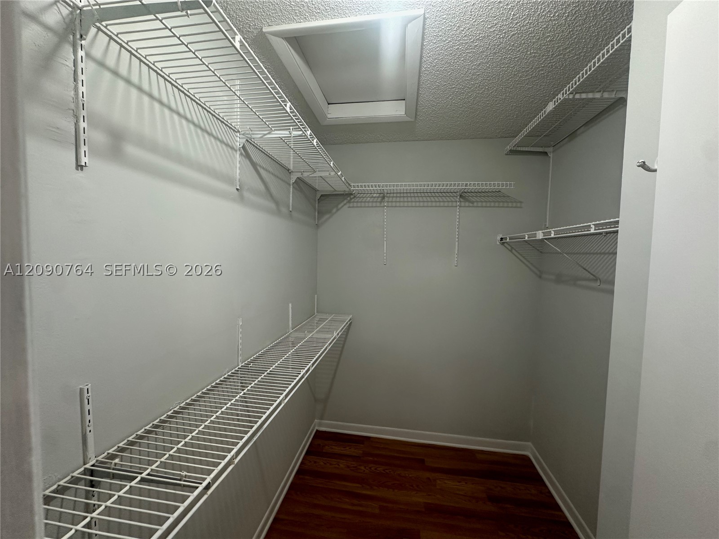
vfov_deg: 85.7
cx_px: 360
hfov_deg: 102.1
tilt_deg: -3.0
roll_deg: -1.5
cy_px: 270
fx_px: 291
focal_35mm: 14
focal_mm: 2.22
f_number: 2.2
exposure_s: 1/60
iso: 160
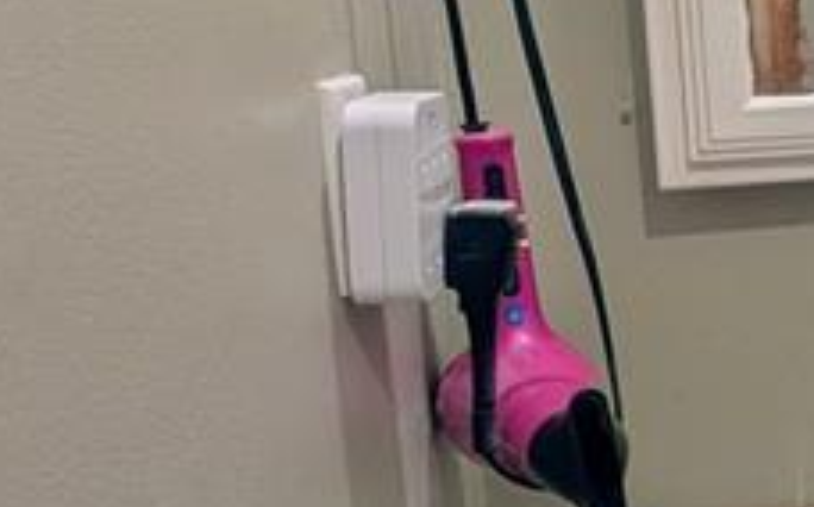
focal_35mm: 57
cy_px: 125
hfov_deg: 24.0
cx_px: 1342
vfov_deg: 22.5
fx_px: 1263
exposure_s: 1/60
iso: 69
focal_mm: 2.02
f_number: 1.7
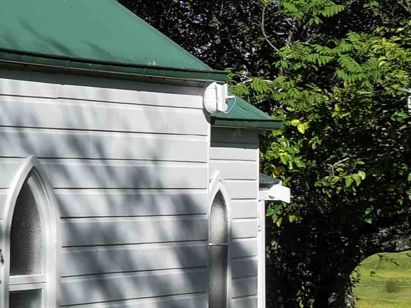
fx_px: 1555
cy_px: 198
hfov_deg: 12.8
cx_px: -454
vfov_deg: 11.3
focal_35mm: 131
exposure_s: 1/3200
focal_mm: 12.29
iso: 140
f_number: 2.8
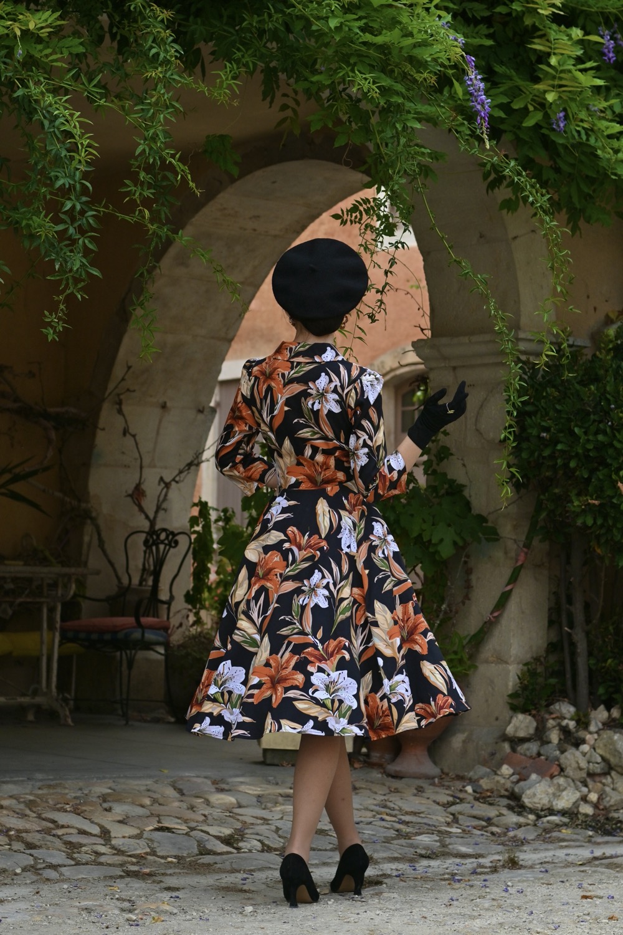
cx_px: 312
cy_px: 468
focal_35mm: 75
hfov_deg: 18.2
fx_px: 1947
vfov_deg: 27.0
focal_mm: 50
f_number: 4
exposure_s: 1/1250
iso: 160
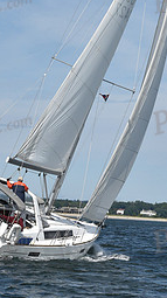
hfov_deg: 7.3
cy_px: 61
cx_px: 93
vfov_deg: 12.8
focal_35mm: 167
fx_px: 1318
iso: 320
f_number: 11
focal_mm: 70
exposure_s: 1/1000
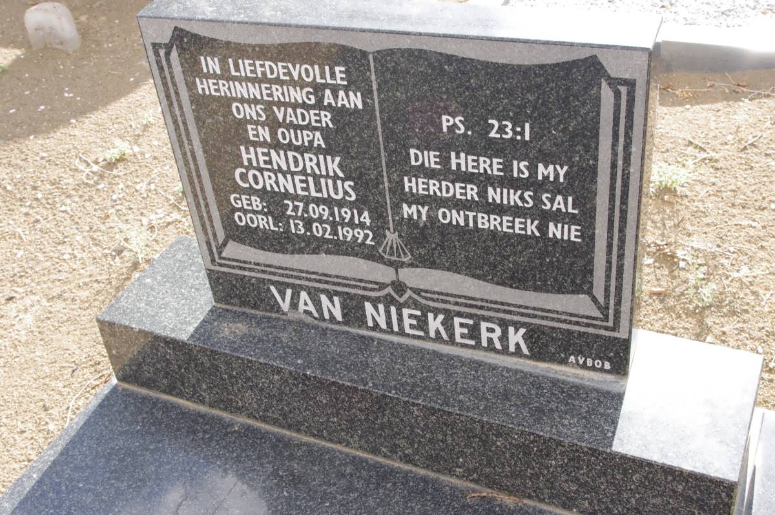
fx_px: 989
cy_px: 258
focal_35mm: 46
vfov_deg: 29.2
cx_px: 388
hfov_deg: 42.8
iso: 800
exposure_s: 1/125
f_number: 11
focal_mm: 30.63
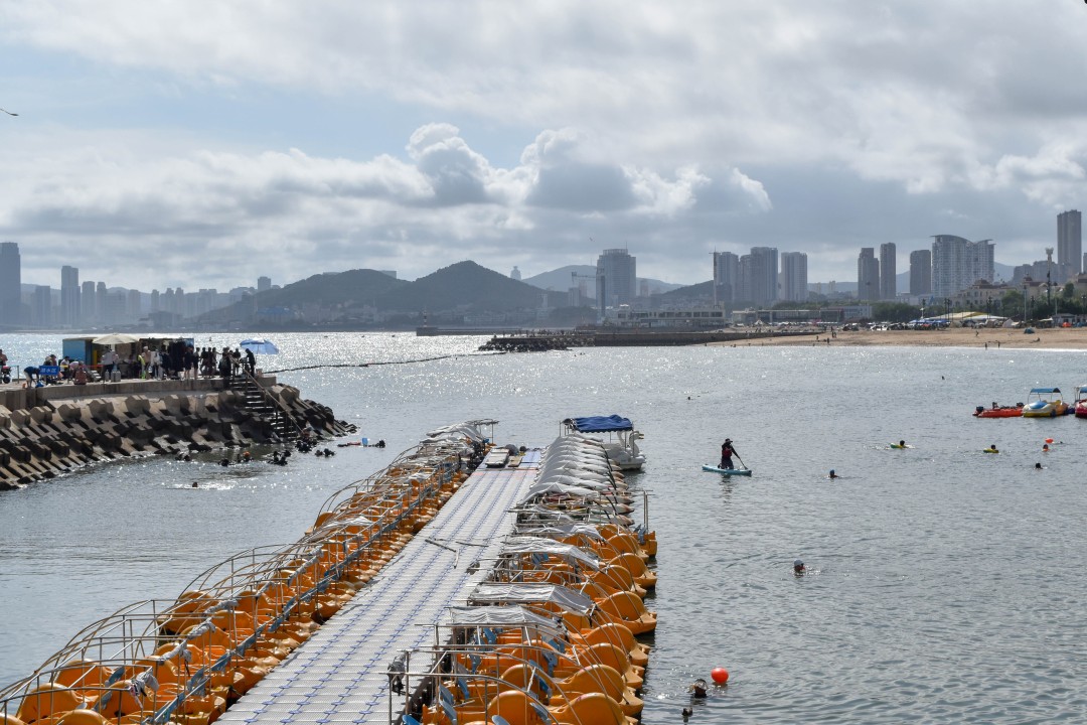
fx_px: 1449
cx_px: 544
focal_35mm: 48
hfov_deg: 41.1
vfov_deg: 28.1
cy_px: 362
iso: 280
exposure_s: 1/2000
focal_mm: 32
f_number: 8
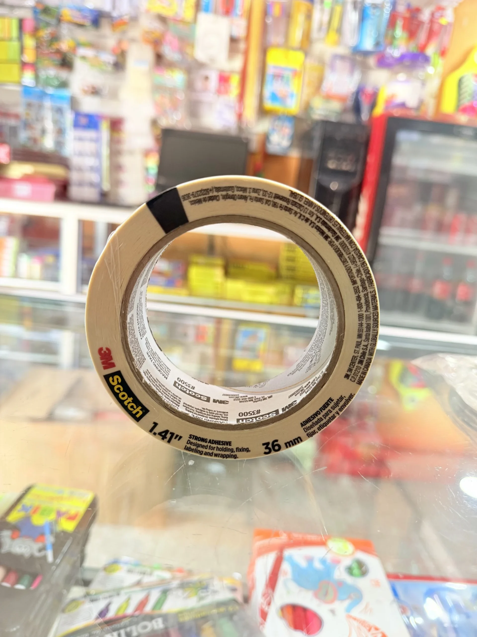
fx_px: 441
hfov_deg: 56.8
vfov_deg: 71.6
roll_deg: -7.2
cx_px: 238
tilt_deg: -15.4
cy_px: 318
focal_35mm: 24
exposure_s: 1/121
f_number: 1.78
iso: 160
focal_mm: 6.76
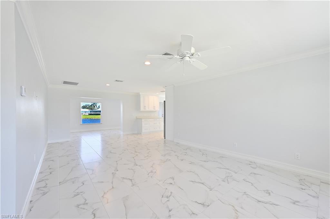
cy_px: 110
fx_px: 128
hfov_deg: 104.3
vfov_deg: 81.1
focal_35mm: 14
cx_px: 165
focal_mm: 14
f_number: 11
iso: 200
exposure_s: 1/15
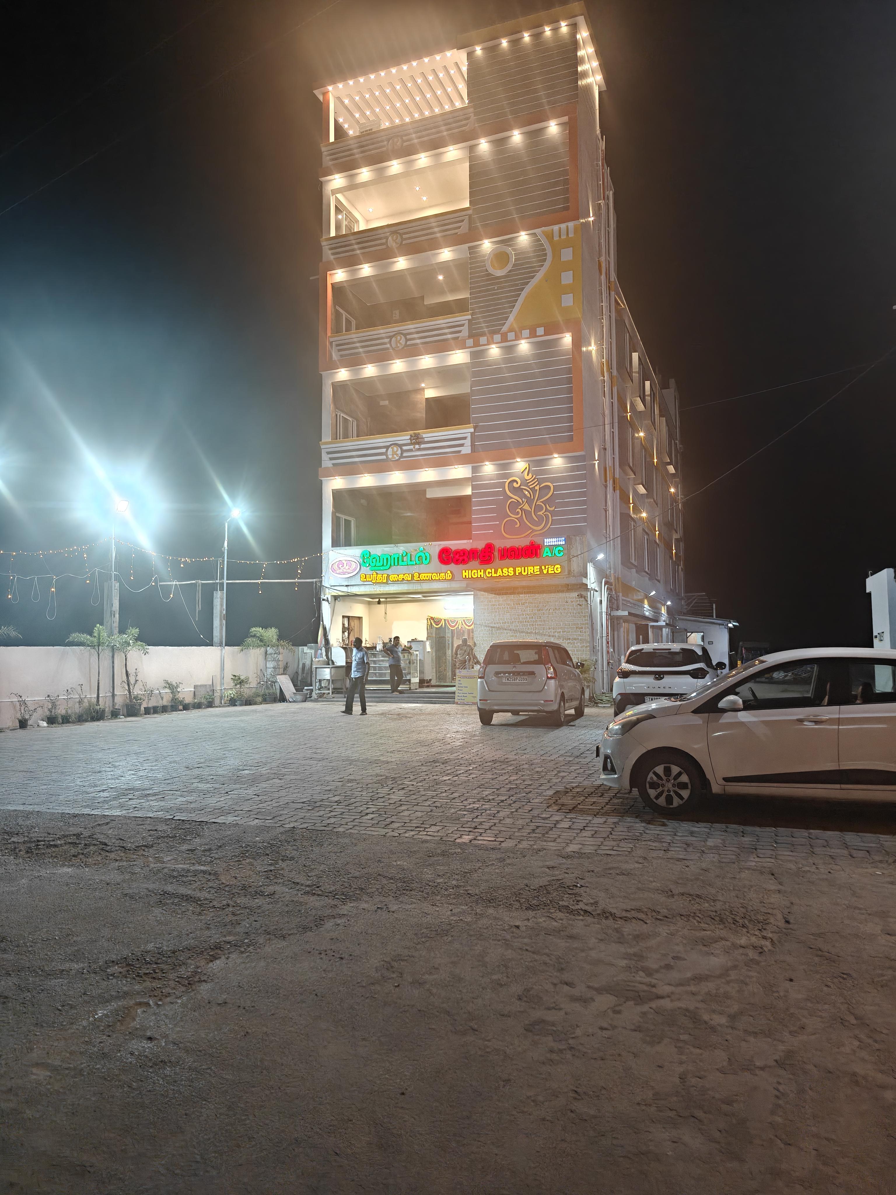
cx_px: 448
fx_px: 794
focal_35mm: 23
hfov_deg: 58.9
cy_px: 598
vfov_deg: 73.9
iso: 400
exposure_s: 1/100
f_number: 1.6
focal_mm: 6.06
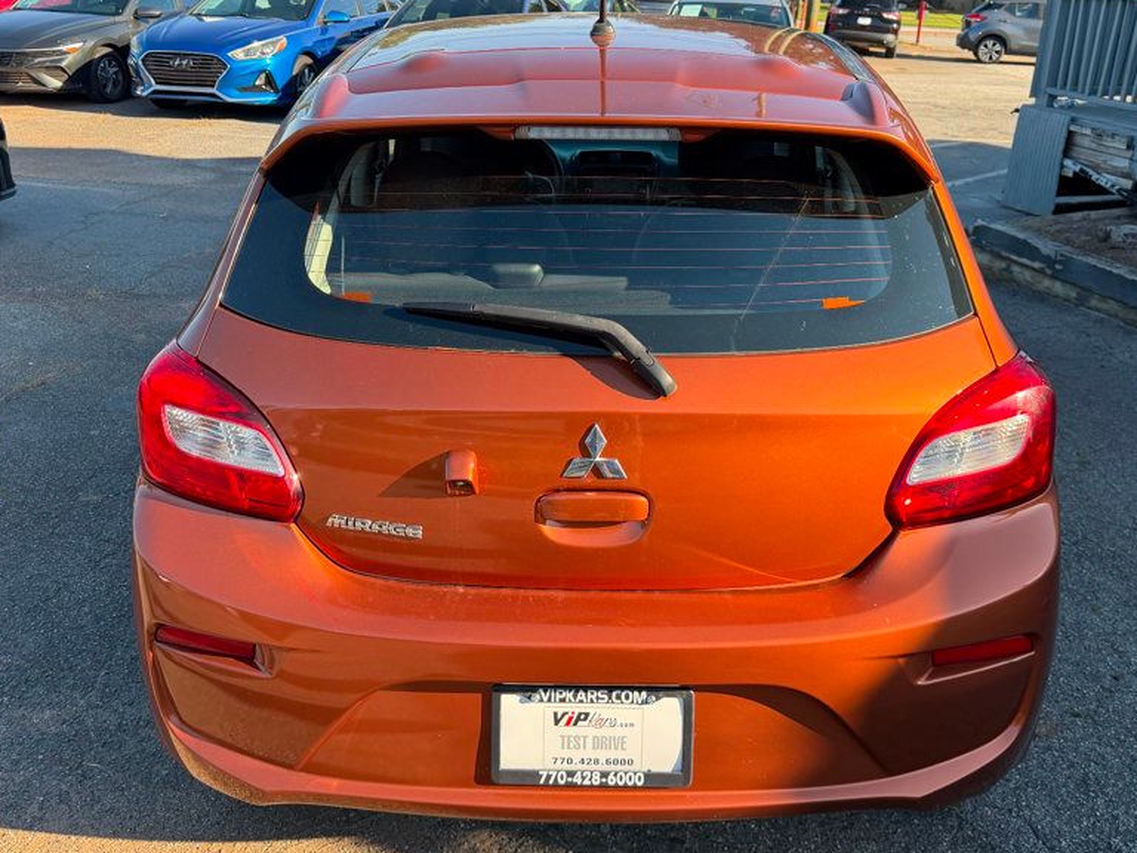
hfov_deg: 56.8
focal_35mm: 32
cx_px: 604
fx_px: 1051
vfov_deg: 44.2
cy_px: 415
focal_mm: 6.76
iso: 100
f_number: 1.78
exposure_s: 1/1075
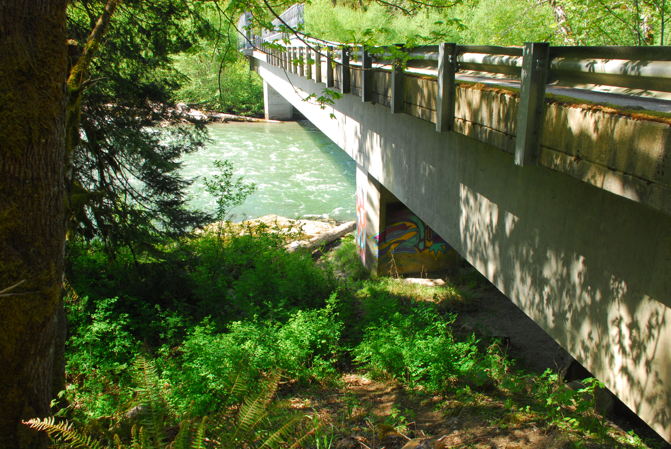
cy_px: 224
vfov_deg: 48.0
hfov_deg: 67.3
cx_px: 336
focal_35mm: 27
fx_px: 504
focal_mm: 18
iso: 400
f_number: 8
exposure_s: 1/80
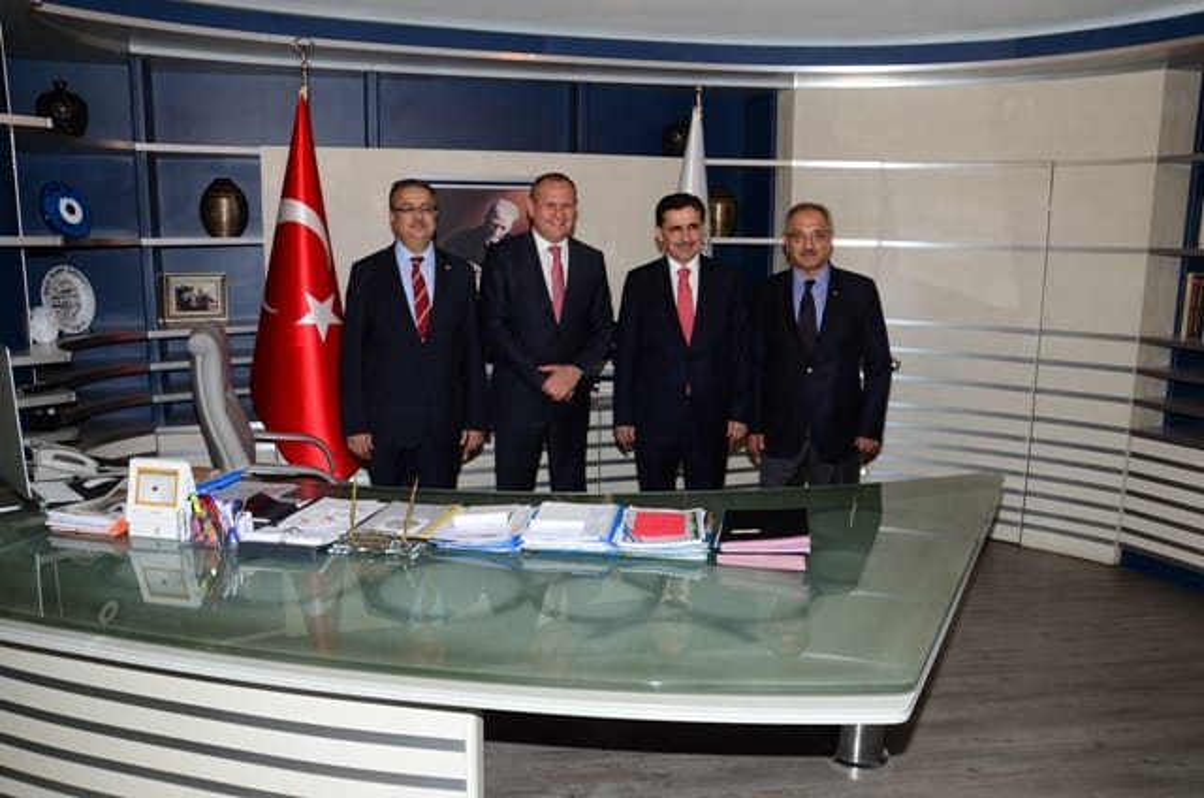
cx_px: 602
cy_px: 399
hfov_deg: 67.5
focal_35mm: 27
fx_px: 901
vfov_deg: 47.7
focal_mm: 18
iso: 400
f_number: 5.6
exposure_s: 1/60
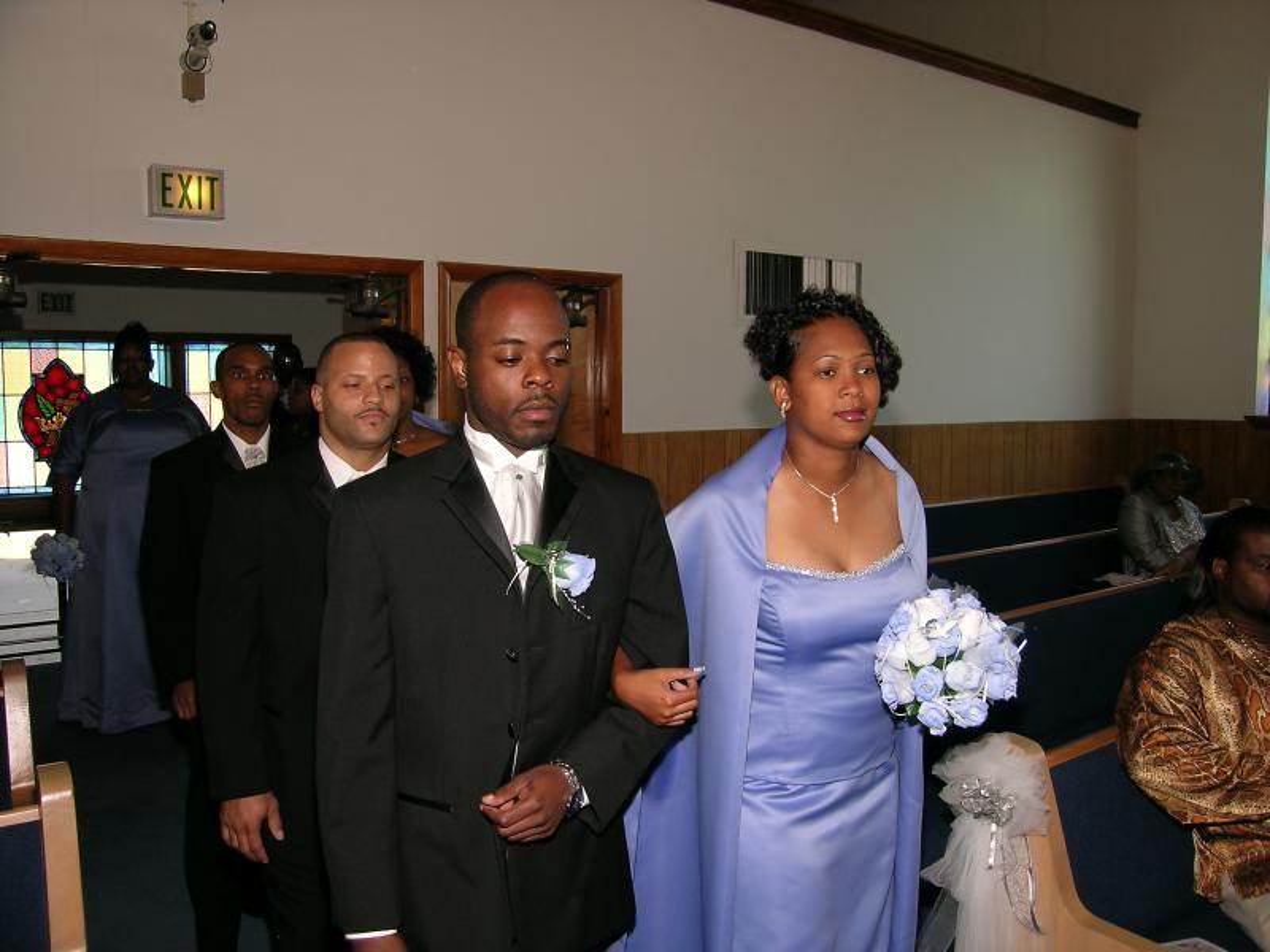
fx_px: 1027
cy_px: 476
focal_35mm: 28
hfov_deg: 63.4
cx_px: 635
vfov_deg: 49.7
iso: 50
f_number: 4
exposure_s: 1/60.1
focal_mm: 5.8
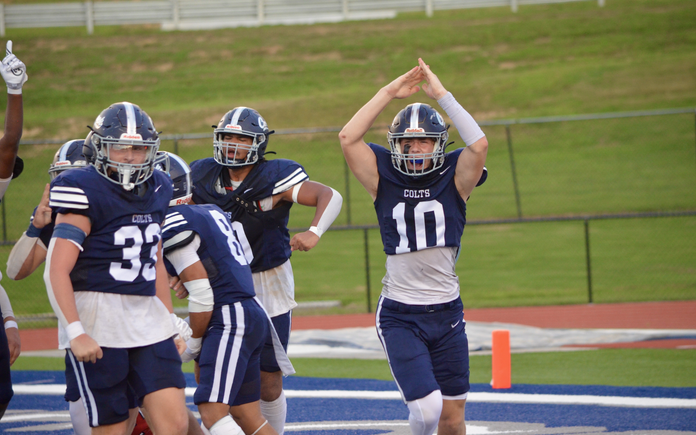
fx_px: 5216
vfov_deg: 4.8
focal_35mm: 275
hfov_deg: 7.6
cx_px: 348
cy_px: 217
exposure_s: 1/500
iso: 1600
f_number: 5
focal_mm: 180
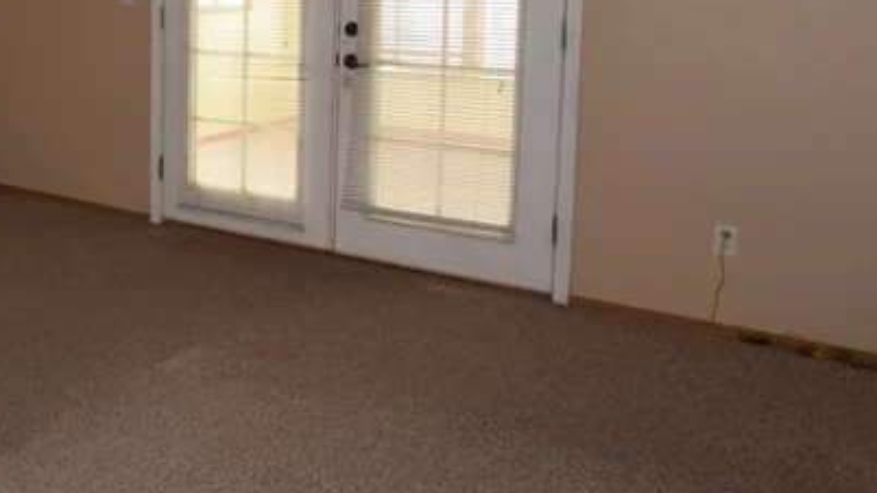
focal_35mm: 40
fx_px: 930
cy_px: 58
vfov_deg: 28.6
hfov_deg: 43.6
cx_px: 9
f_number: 4.5
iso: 800
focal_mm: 10
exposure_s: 1/80
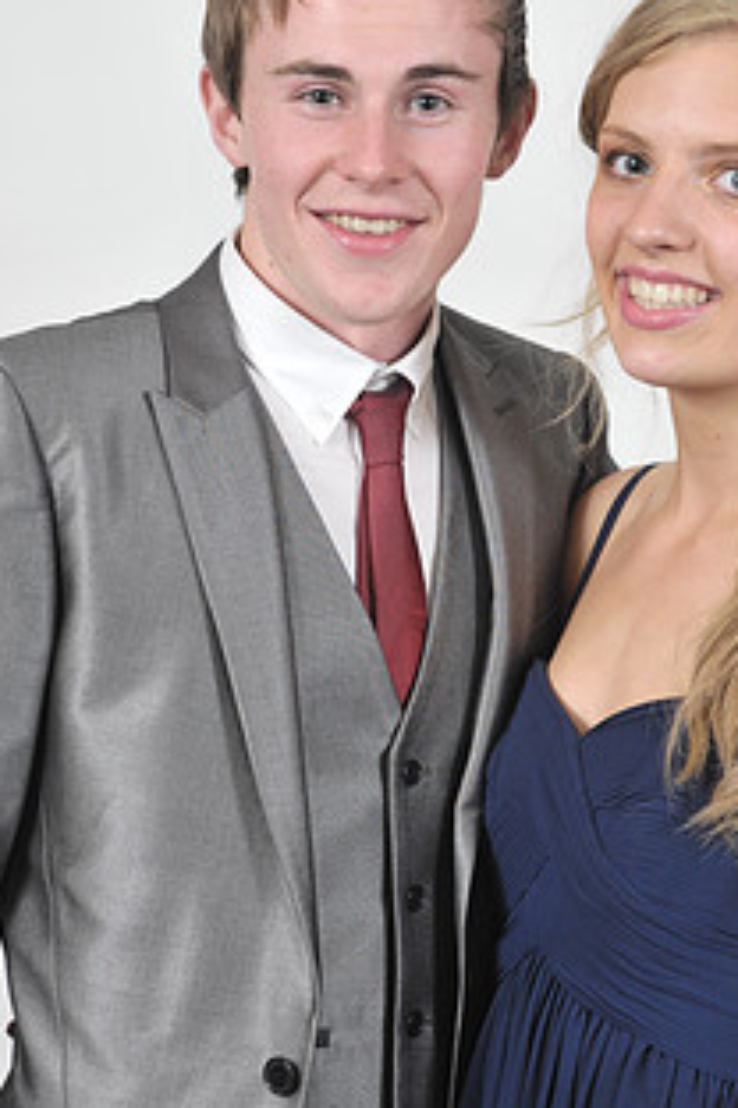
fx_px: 4458
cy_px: 565
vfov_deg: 14.2
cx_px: 525
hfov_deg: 9.5
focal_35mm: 145
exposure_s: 1/160
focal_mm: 78
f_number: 7.1
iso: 1000
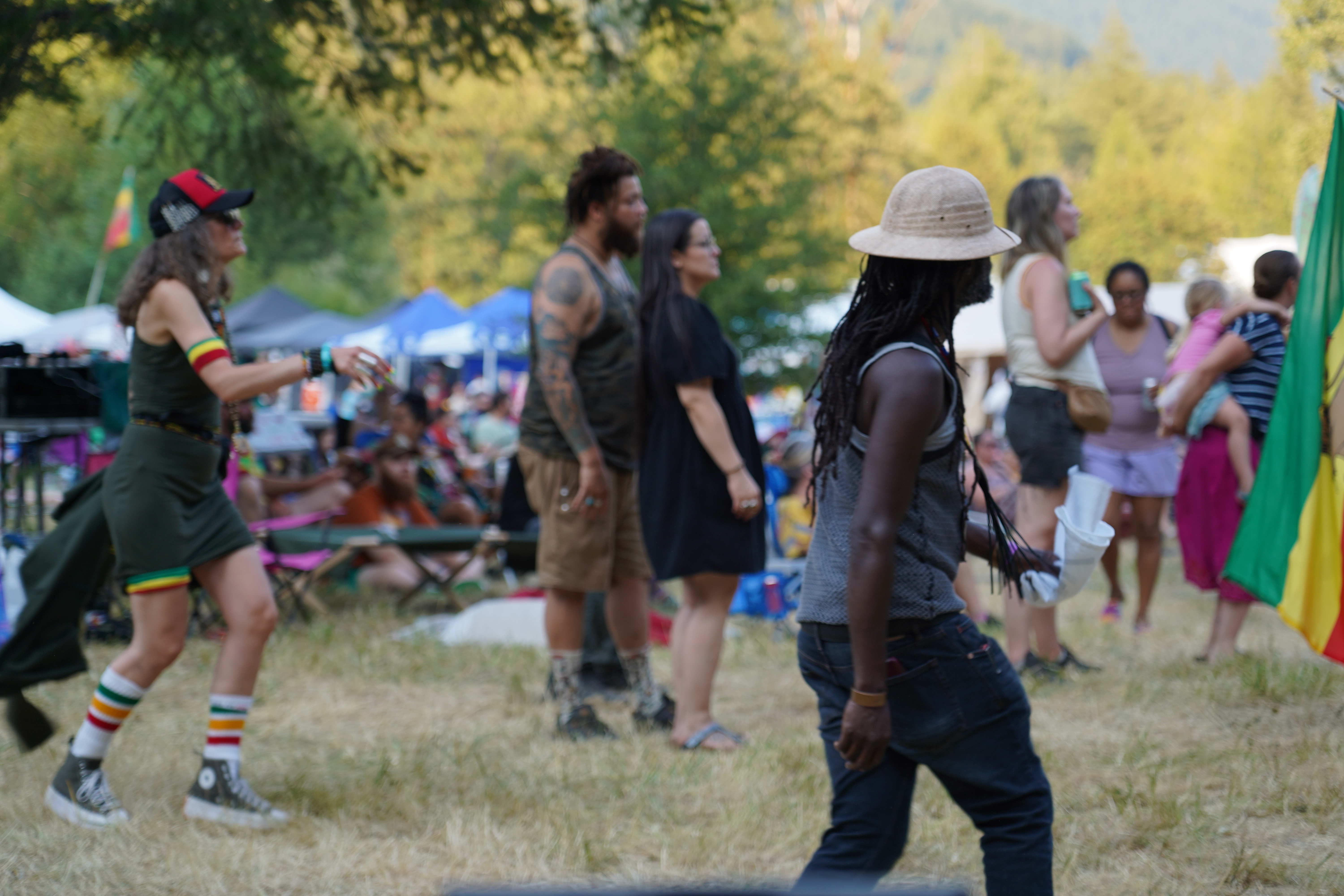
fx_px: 3920
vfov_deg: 13.0
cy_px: 448
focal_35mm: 105
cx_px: 672
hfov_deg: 19.5
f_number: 4
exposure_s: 1/125
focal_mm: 105
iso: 160
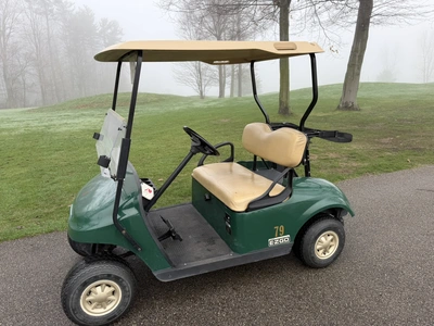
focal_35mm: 24
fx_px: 301
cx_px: 217
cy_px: 163
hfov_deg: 71.6
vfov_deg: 56.8
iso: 80
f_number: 1.78
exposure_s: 1/858
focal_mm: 6.76
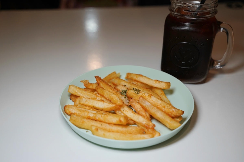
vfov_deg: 29.2
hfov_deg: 42.7
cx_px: 122
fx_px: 312
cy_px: 81
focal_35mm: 46
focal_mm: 46
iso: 400
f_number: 4
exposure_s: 1/160
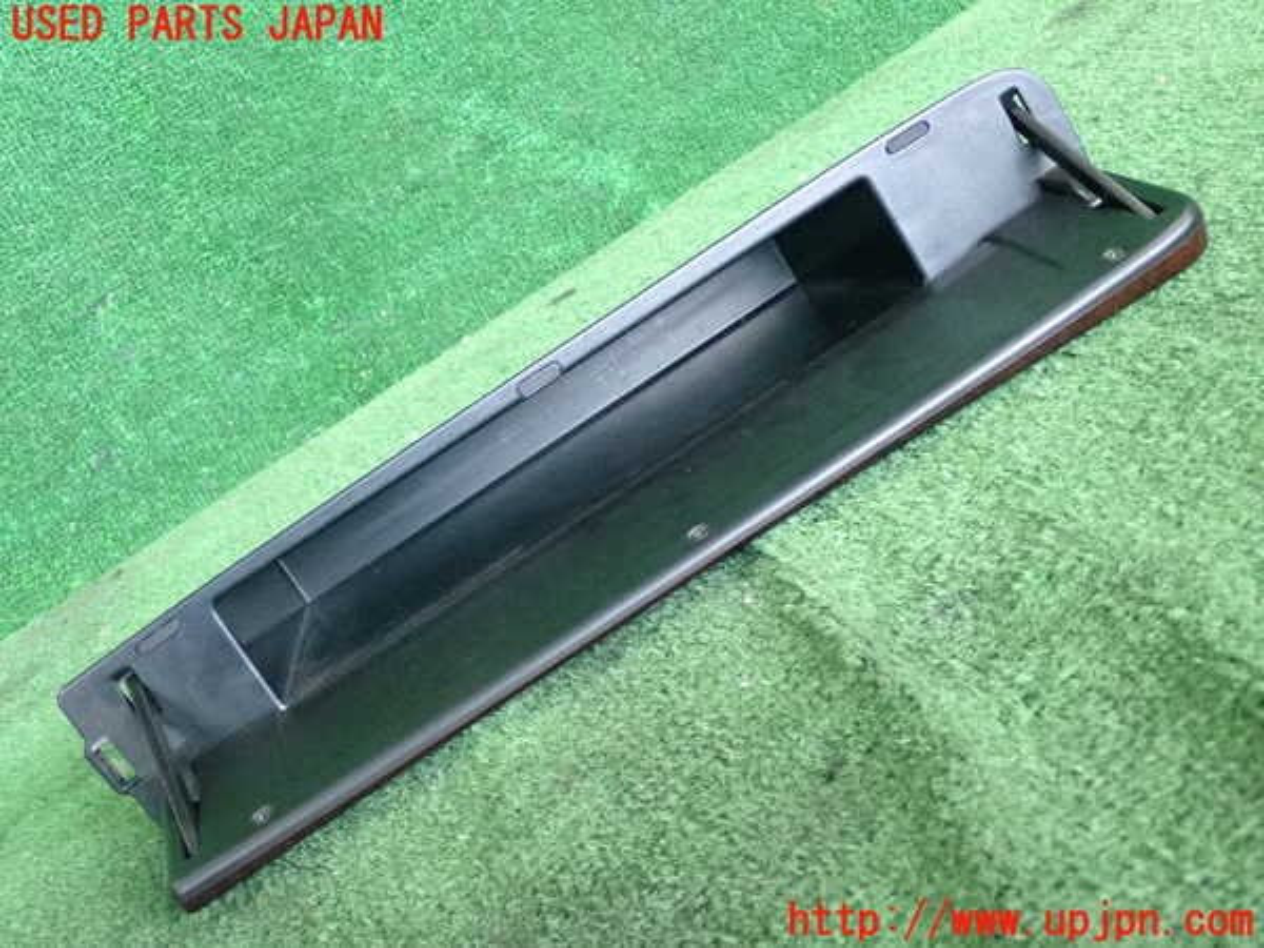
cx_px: 632
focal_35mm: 44
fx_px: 1607
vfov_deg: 32.9
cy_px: 474
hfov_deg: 42.9
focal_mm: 7.84
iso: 2000
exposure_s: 1/125
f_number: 2.9
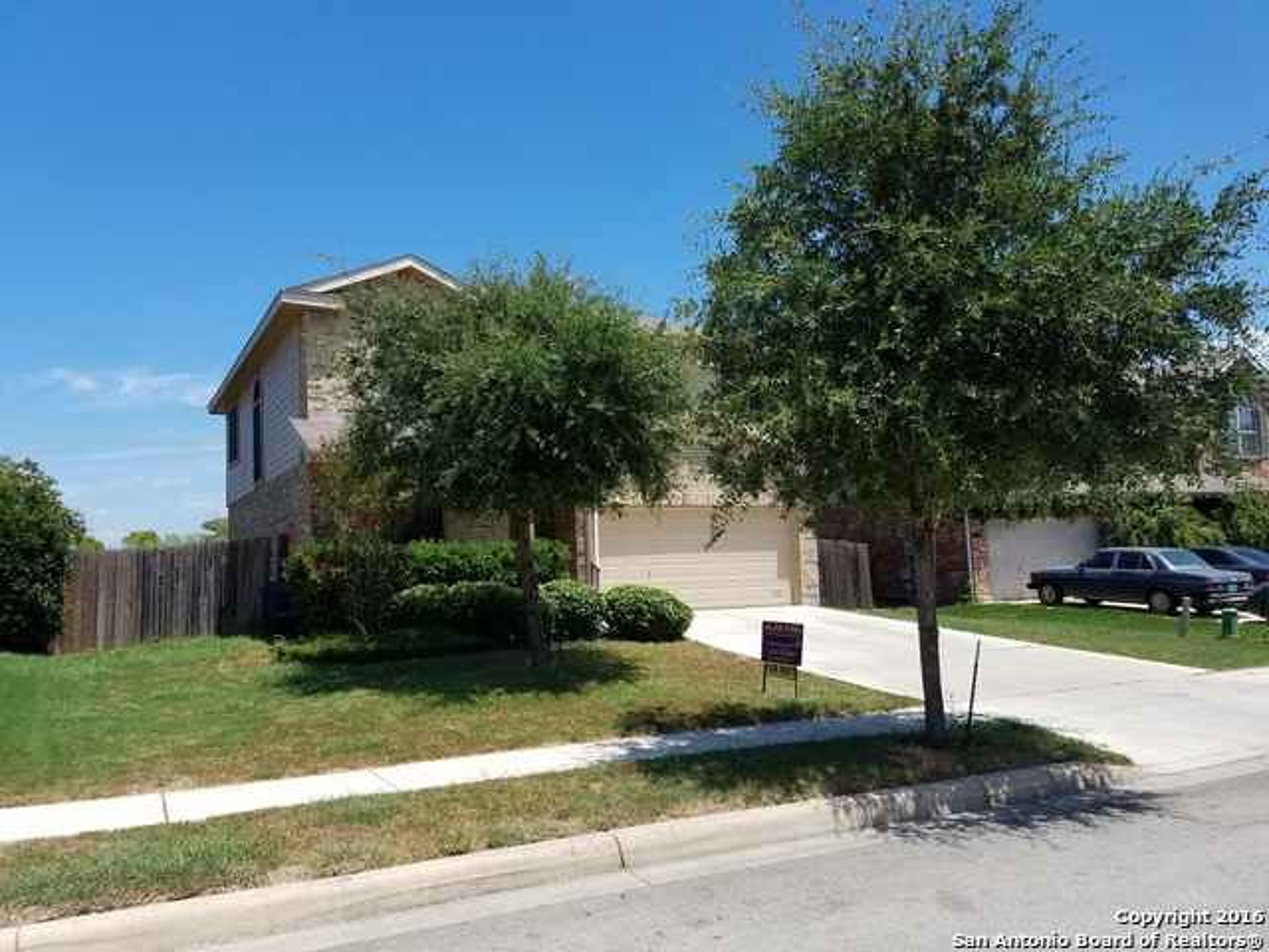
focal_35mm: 26
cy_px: 476
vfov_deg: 53.1
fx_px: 953
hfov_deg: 67.3
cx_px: 634
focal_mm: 4.2
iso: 50
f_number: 1.7
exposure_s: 1/2640
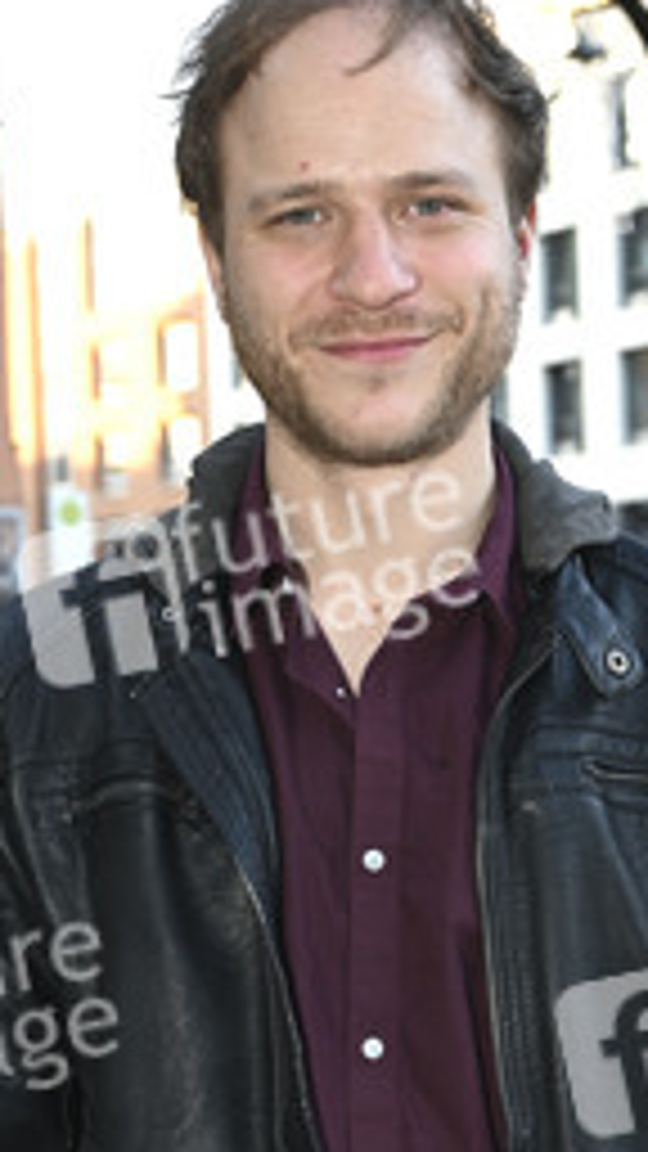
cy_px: 806
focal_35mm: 67
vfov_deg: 31.1
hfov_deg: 18.0
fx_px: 2047
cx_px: 378
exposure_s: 1/125
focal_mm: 41
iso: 640
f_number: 5
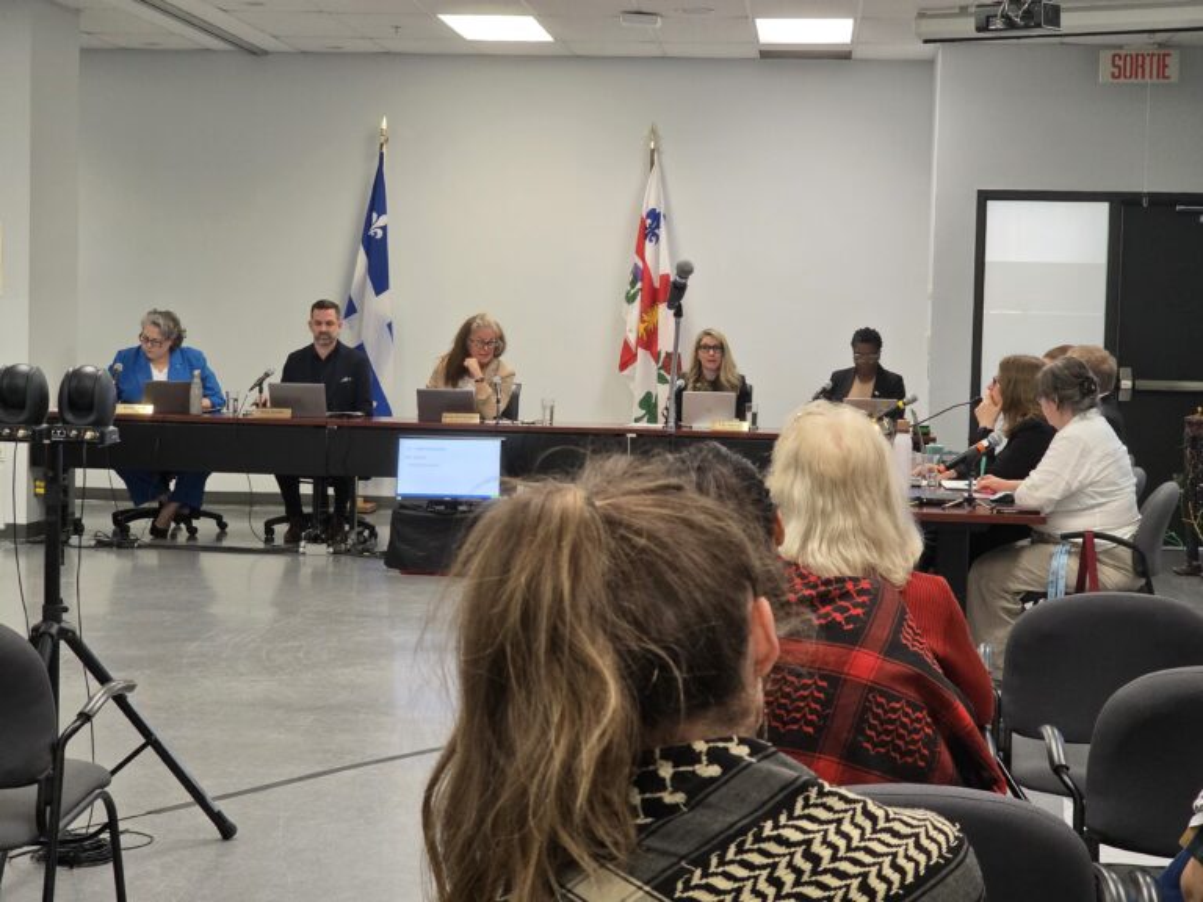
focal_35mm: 69
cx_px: 602
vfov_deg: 21.3
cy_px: 451
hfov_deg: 28.2
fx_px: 2398
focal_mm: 7.9
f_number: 2.4
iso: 400
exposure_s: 1/120
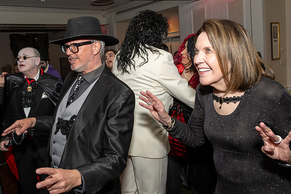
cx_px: 109
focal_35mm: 32
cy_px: 79
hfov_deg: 58.0
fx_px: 259
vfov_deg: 41.0
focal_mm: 17
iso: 640
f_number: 7.1
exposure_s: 1/250
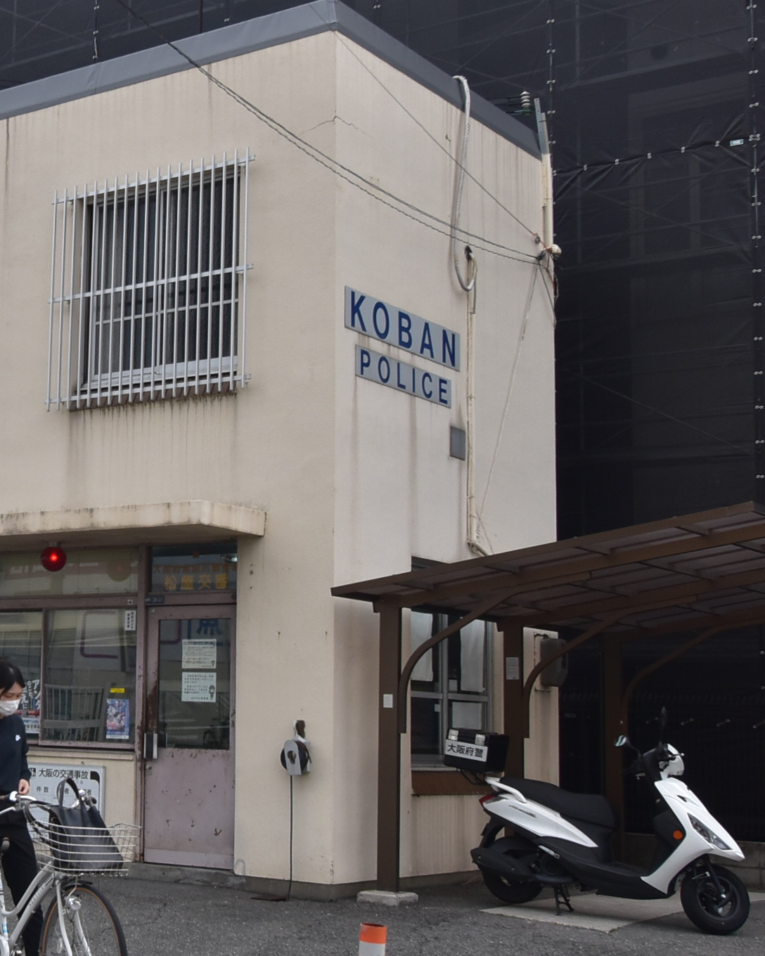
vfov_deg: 30.5
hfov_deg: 23.4
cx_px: -22
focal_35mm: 62
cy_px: 484
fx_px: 1755
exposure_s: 1/400
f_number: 11
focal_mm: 20
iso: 400
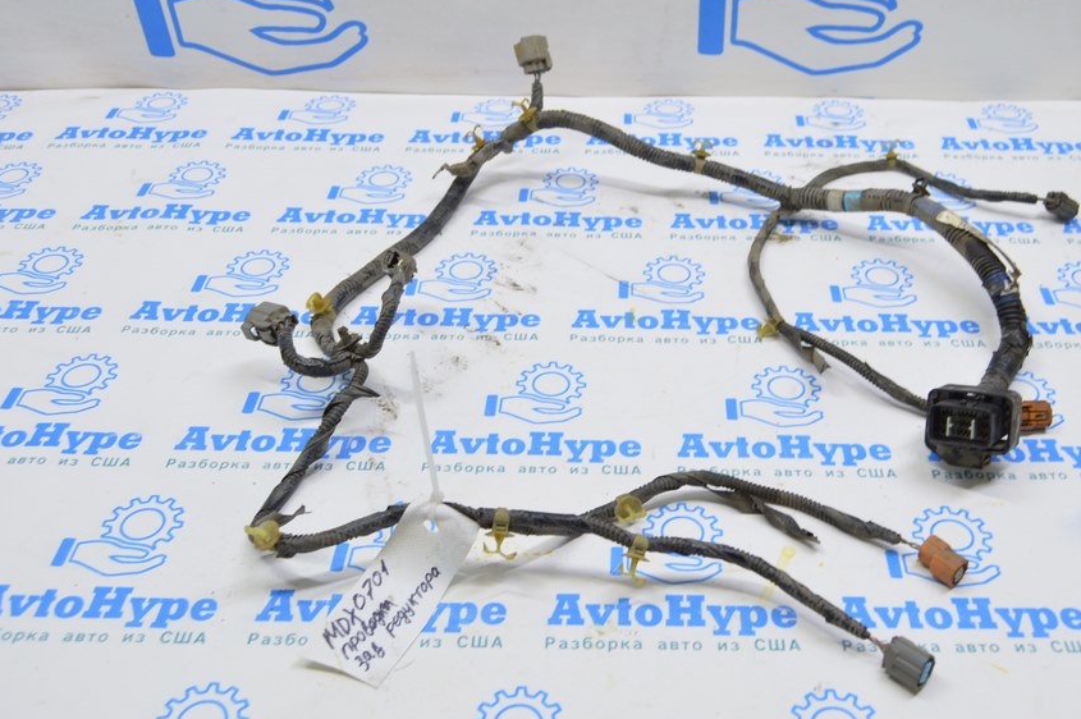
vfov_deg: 33.3
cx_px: 632
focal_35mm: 40
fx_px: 1200
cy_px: 327
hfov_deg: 48.3
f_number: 5.6
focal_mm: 22
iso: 400
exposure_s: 1/20
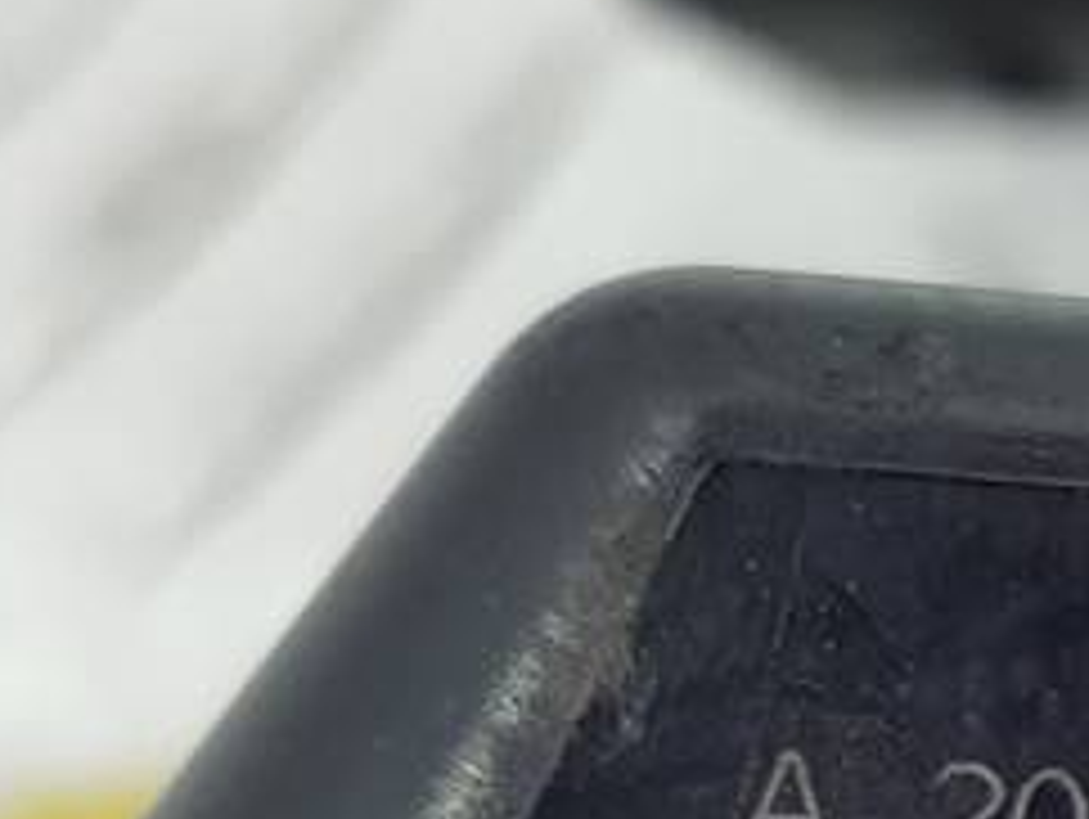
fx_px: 3464
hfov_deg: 17.5
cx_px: 1022
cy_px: 1080
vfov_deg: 13.0
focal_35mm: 110
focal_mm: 4.2
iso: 200
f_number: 1.7
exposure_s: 1/100
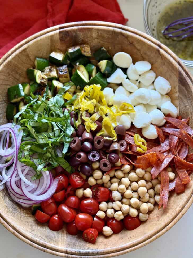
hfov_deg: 30.3
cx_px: 96
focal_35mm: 48
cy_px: 129
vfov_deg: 39.7
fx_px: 357
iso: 125
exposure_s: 1/60
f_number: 1.8
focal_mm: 6.8
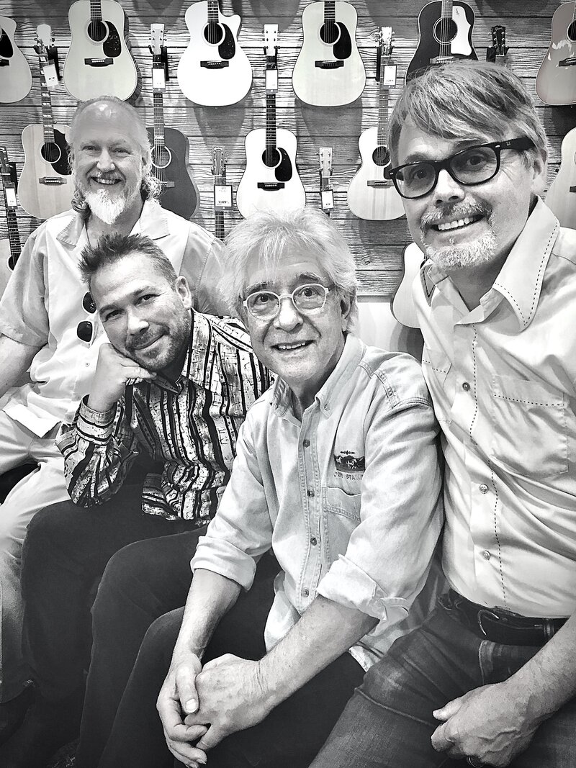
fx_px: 644
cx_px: 288
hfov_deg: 48.2
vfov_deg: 61.7
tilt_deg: -16.5
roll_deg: +0.0
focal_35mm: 29
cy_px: 384
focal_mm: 4.15
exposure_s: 1/30
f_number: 2.2
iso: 100
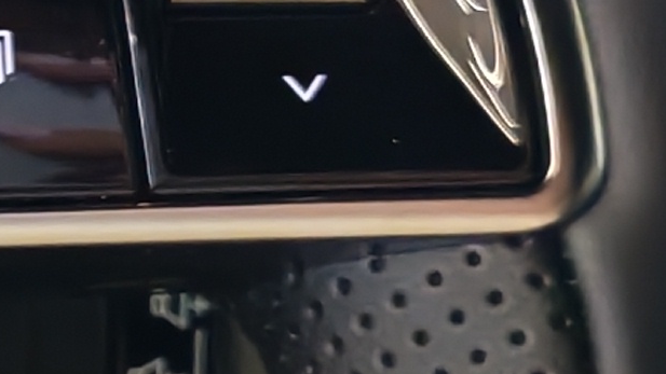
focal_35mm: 246
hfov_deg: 7.7
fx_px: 4344
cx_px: -1289
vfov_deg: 4.9
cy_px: -17
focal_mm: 6.12
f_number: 1.9
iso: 1025
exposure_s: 1/50
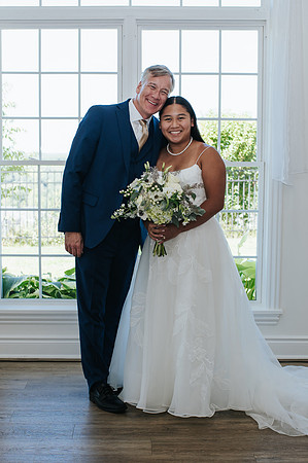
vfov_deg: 34.3
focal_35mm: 58
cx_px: 127
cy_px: 254
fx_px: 750
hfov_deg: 23.2
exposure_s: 1/200
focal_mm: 35
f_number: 3.5
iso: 200
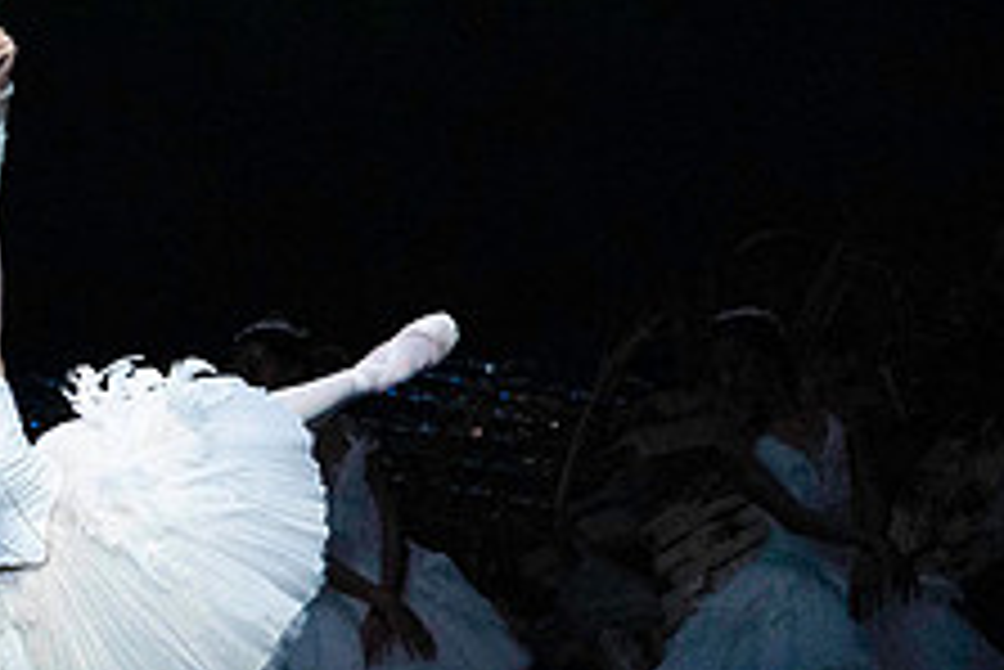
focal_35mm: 520
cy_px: 456
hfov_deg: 4.0
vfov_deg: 2.6
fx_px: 14511
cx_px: 203
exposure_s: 1/400
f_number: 5
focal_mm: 200
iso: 25600
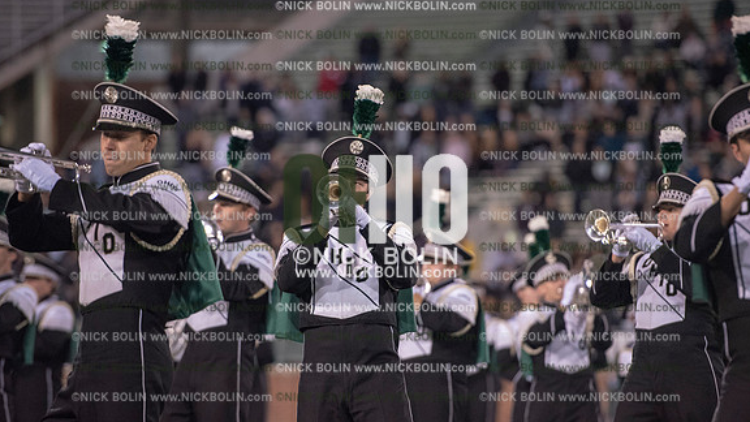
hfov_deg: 10.2
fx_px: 4196
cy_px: 217
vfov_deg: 5.8
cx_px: 375
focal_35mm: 211
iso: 5000
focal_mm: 200
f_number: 3.2
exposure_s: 1/1250
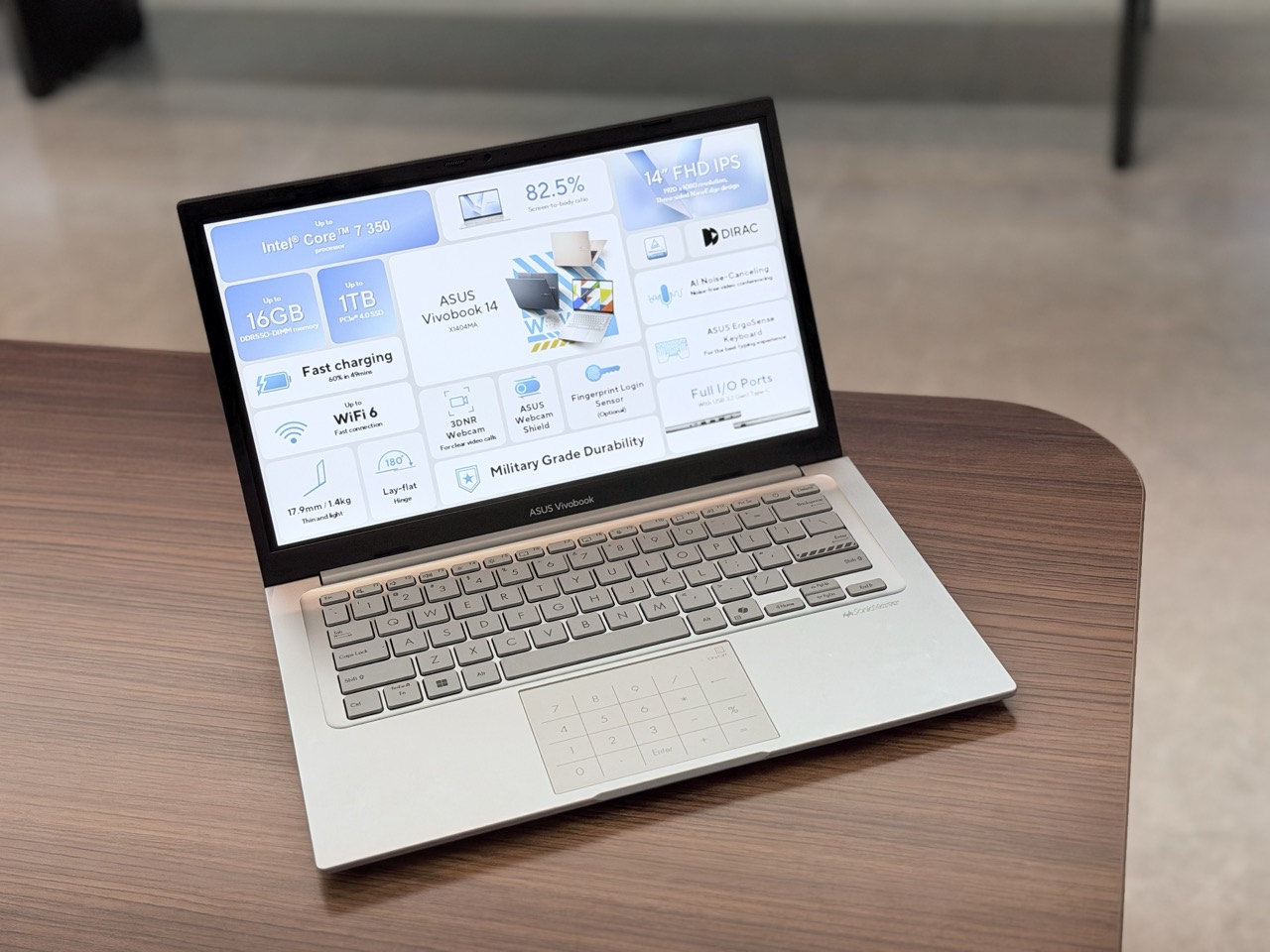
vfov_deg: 30.3
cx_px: 635
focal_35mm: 48
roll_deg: +5.4
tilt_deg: -32.4
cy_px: 476
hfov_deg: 39.7
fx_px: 1761
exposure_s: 1/125
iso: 50
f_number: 1.78
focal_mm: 6.76
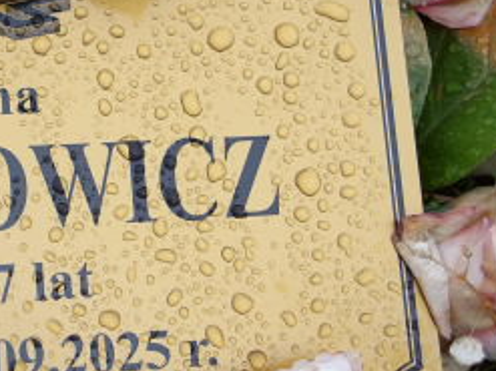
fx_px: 1260
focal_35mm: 88
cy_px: 197
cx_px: 10
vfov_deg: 16.8
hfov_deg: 21.5
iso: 100
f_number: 3.3
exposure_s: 1/150
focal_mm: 6.1
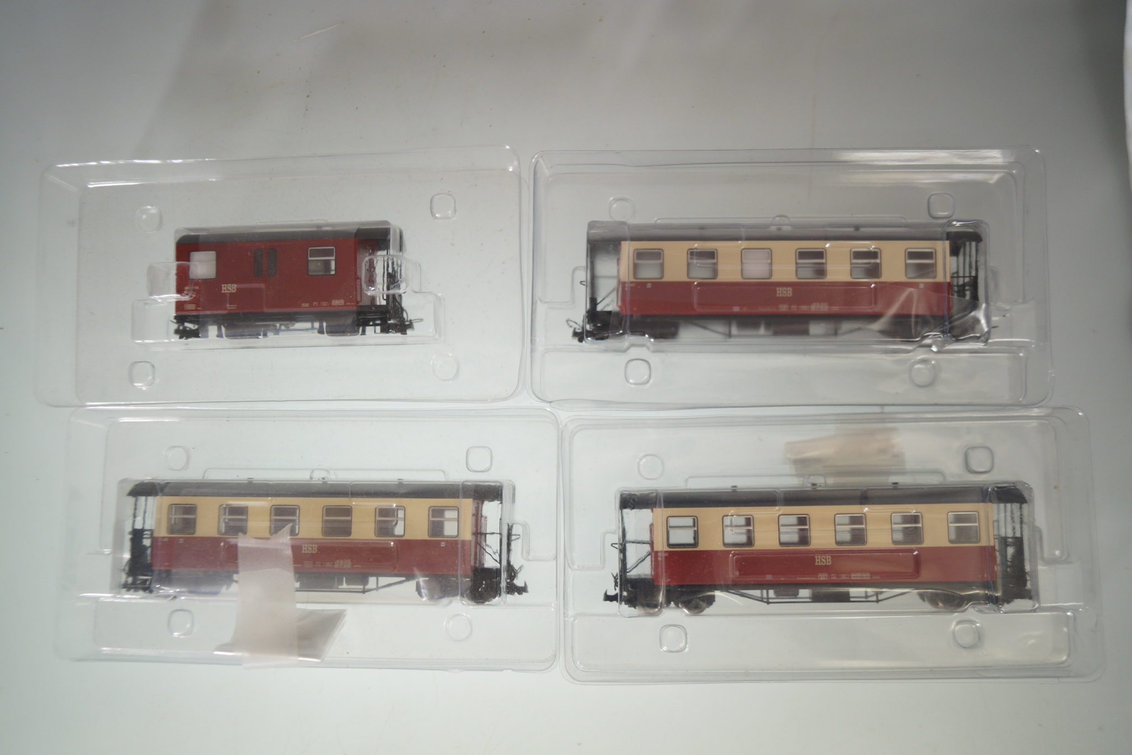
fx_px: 1038
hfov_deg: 57.2
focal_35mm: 33
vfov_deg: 40.0
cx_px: 566
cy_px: 378
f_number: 4
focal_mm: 22
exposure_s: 1/160
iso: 250
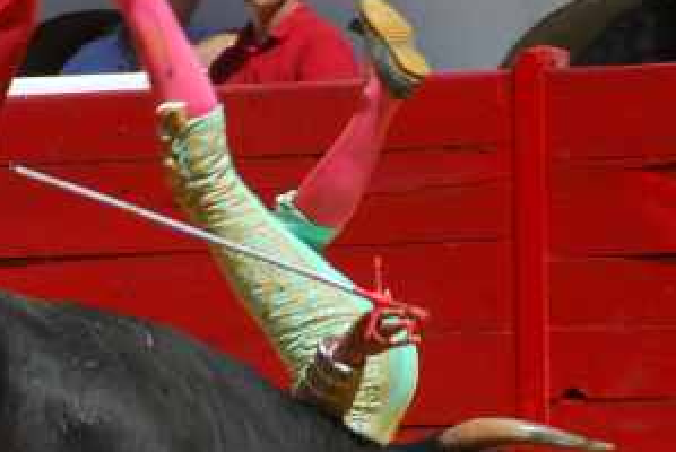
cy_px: 259
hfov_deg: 2.4
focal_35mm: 873
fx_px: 16409
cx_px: -45
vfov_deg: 1.6
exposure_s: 1/500
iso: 140
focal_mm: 170
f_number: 5.6
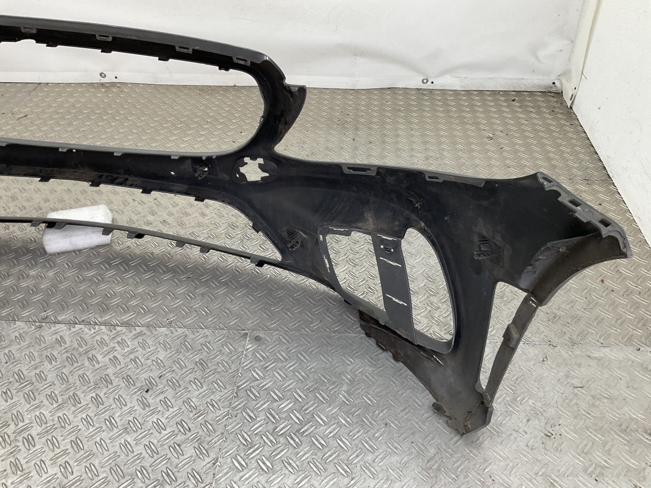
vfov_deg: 48.2
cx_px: 326
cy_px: 244
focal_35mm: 29
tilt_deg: -39.5
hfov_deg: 61.7
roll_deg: +1.4
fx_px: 545
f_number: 1.8
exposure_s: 1/120
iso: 32
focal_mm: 3
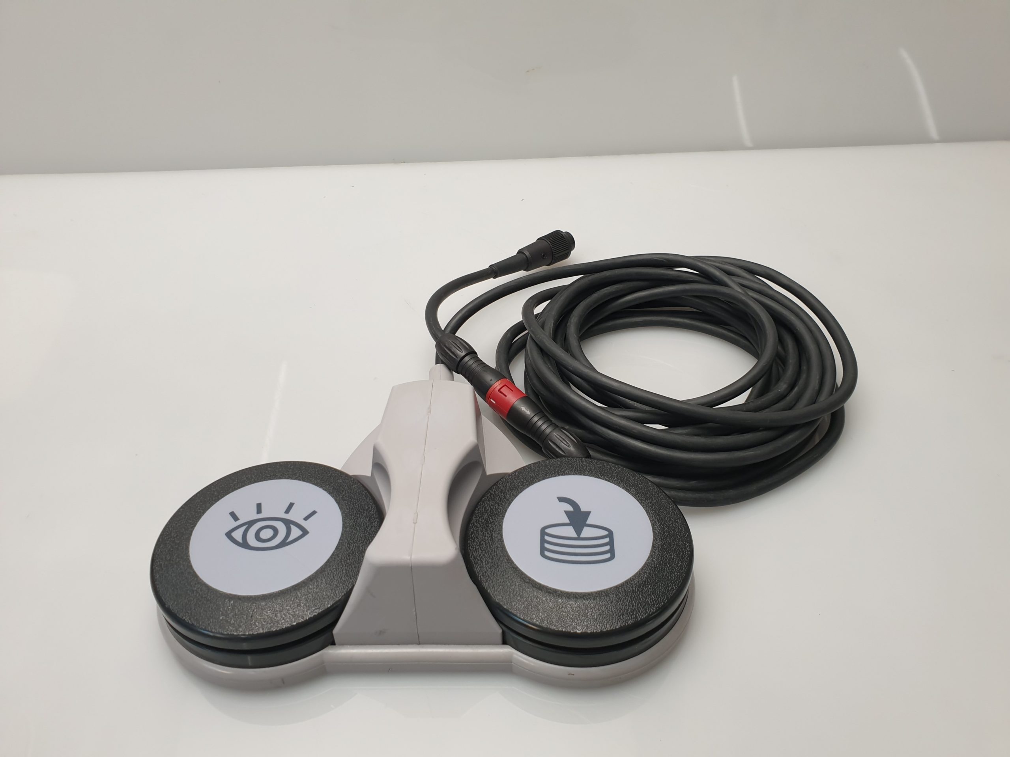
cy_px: 378
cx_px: 505
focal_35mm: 26
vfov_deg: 53.1
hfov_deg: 67.3
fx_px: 759
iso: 64
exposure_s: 1/50
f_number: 2.4
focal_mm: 4.3
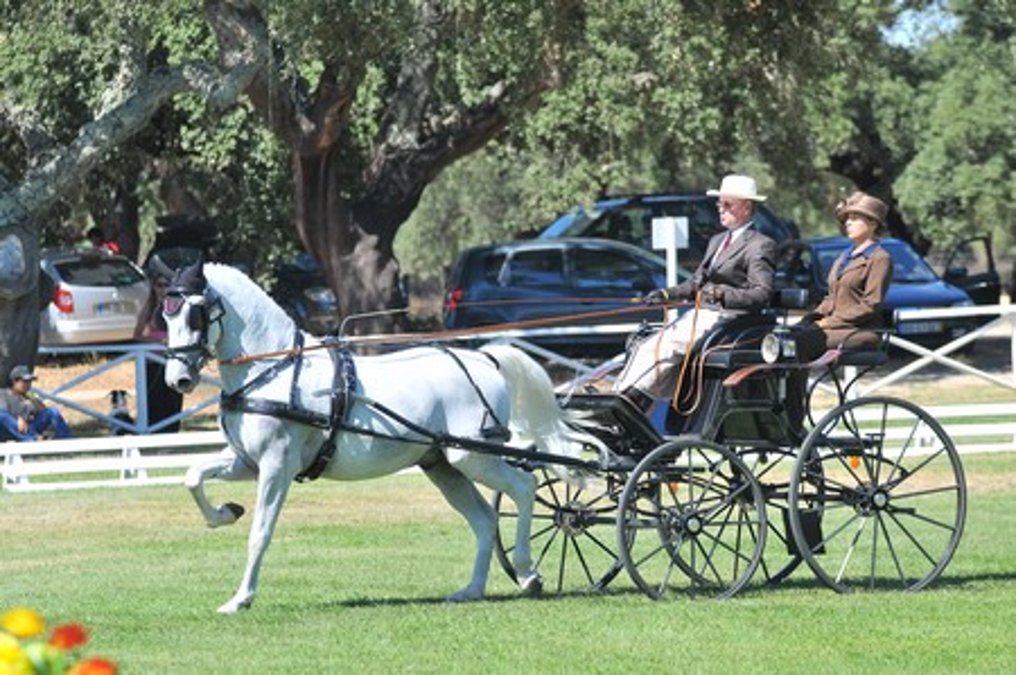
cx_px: 508
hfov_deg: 7.6
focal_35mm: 270
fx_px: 7612
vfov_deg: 5.1
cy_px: 338
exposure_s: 1/640
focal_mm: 180
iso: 250
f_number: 5
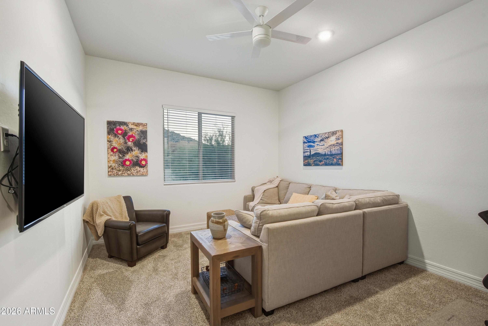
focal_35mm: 16
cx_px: 244
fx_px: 217
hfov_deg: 96.7
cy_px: 163
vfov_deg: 73.7
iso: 320
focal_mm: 16
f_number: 9
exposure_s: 1/80
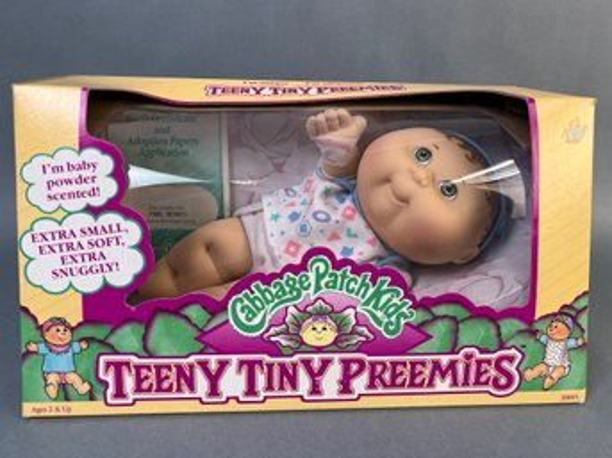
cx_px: 306
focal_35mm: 26
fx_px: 460
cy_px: 229
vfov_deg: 53.0
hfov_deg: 67.3
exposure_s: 1/120
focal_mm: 5.7
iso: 40
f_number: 1.5
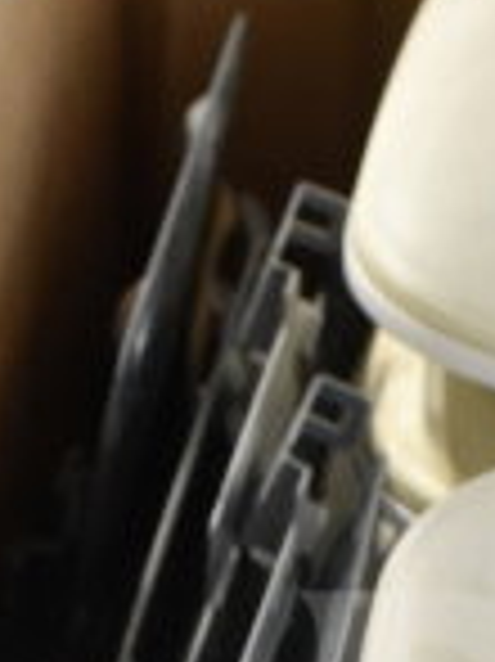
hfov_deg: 7.4
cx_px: 702
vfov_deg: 9.7
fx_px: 3781
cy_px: 948
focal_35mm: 198
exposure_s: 1/30
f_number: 3.8
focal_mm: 22
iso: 1800
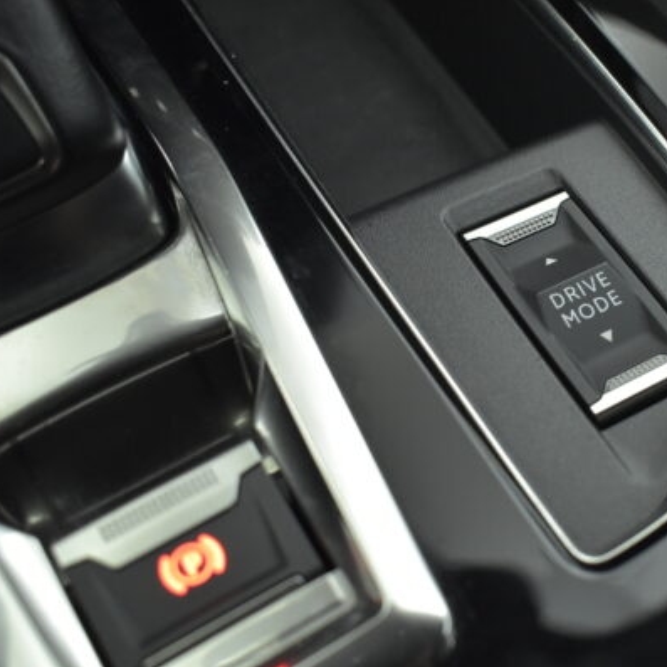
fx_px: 1130
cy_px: 402
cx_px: 568
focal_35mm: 52
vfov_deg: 32.8
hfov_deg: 31.7
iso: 1600
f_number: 3.8
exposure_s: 1/100
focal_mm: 21
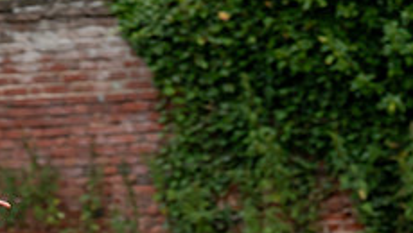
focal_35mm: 277
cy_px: 194
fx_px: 3037
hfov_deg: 7.7
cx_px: -61
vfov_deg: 4.4
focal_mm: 105
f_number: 2.8
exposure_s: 1/800
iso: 800
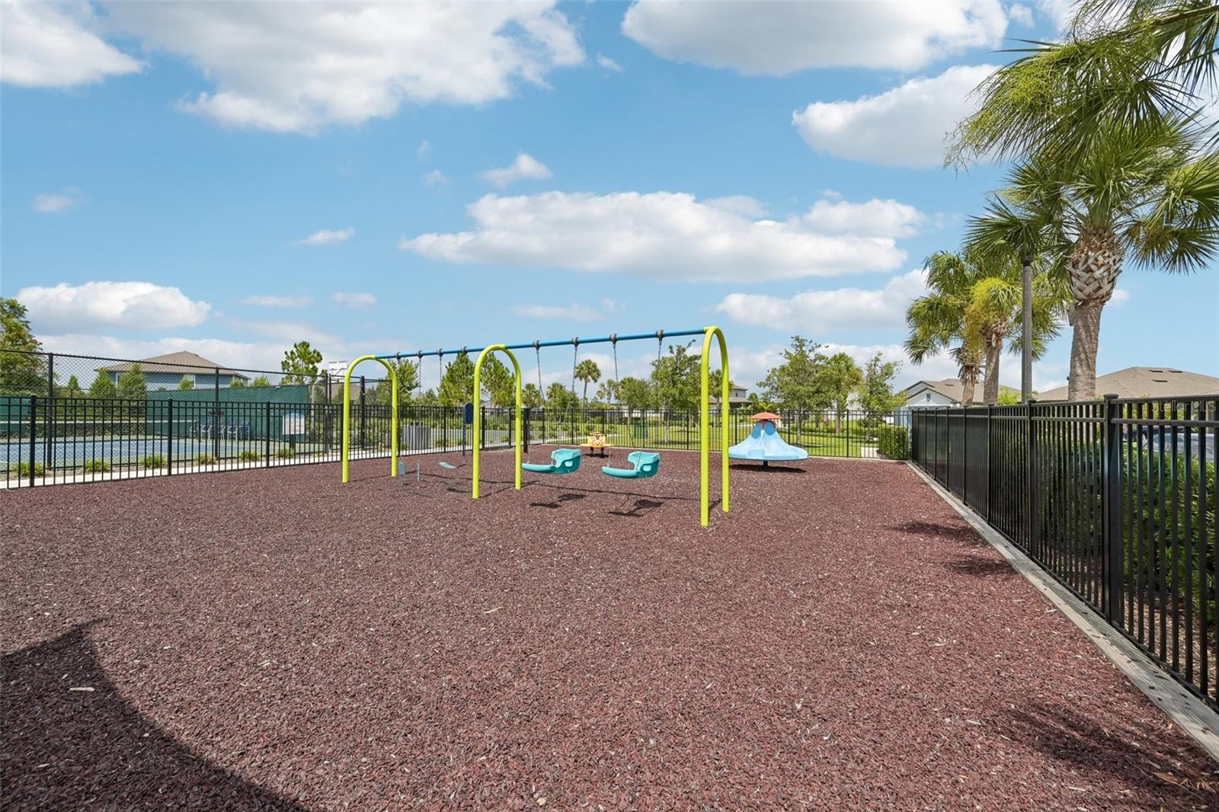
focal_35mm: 14
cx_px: 610
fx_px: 474
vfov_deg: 81.2
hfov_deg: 104.3
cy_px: 406
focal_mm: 14
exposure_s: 1/1250
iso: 400
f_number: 8
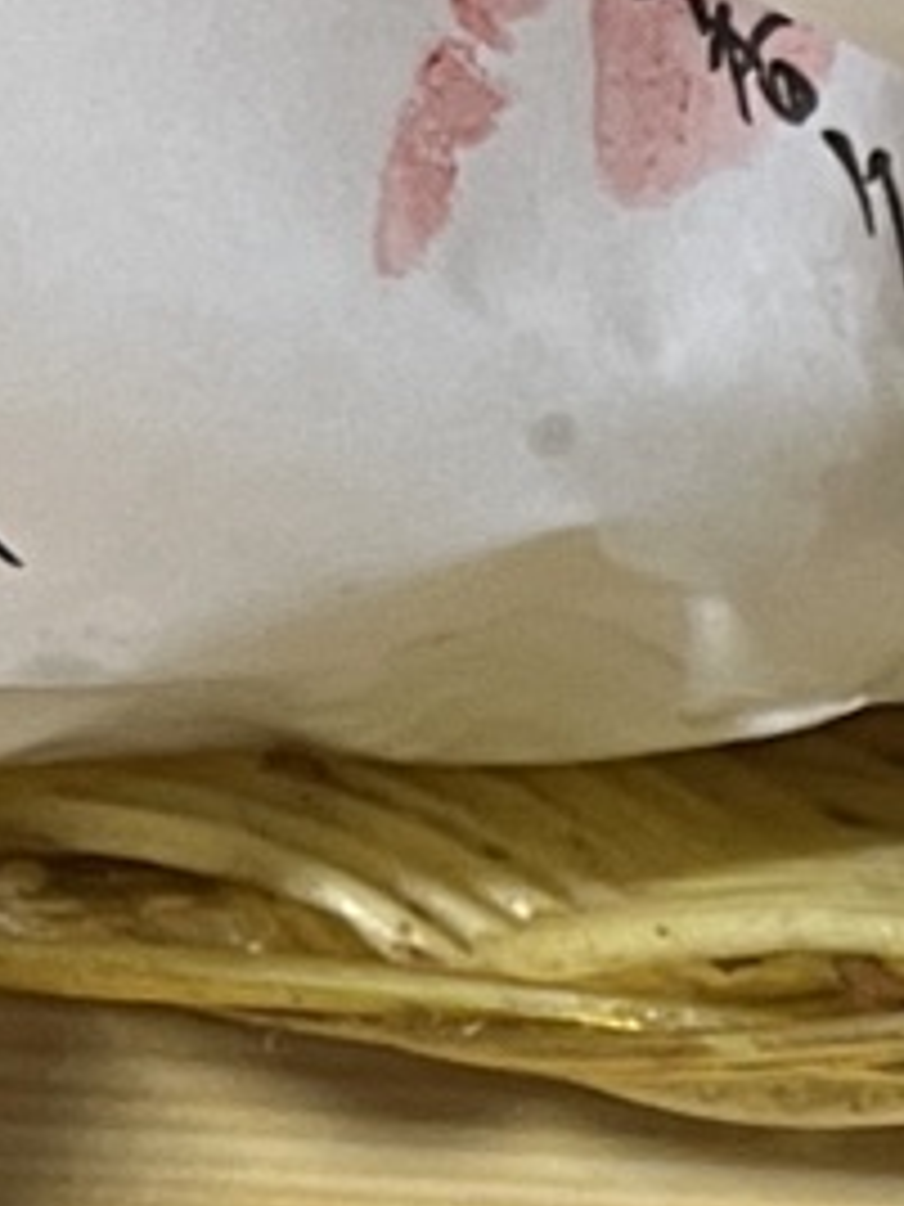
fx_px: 6755
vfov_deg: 9.6
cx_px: 3319
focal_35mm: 194
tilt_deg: -67.0
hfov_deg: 6.5
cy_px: 2290
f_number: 1.6
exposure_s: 1/50
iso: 200
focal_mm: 5.1
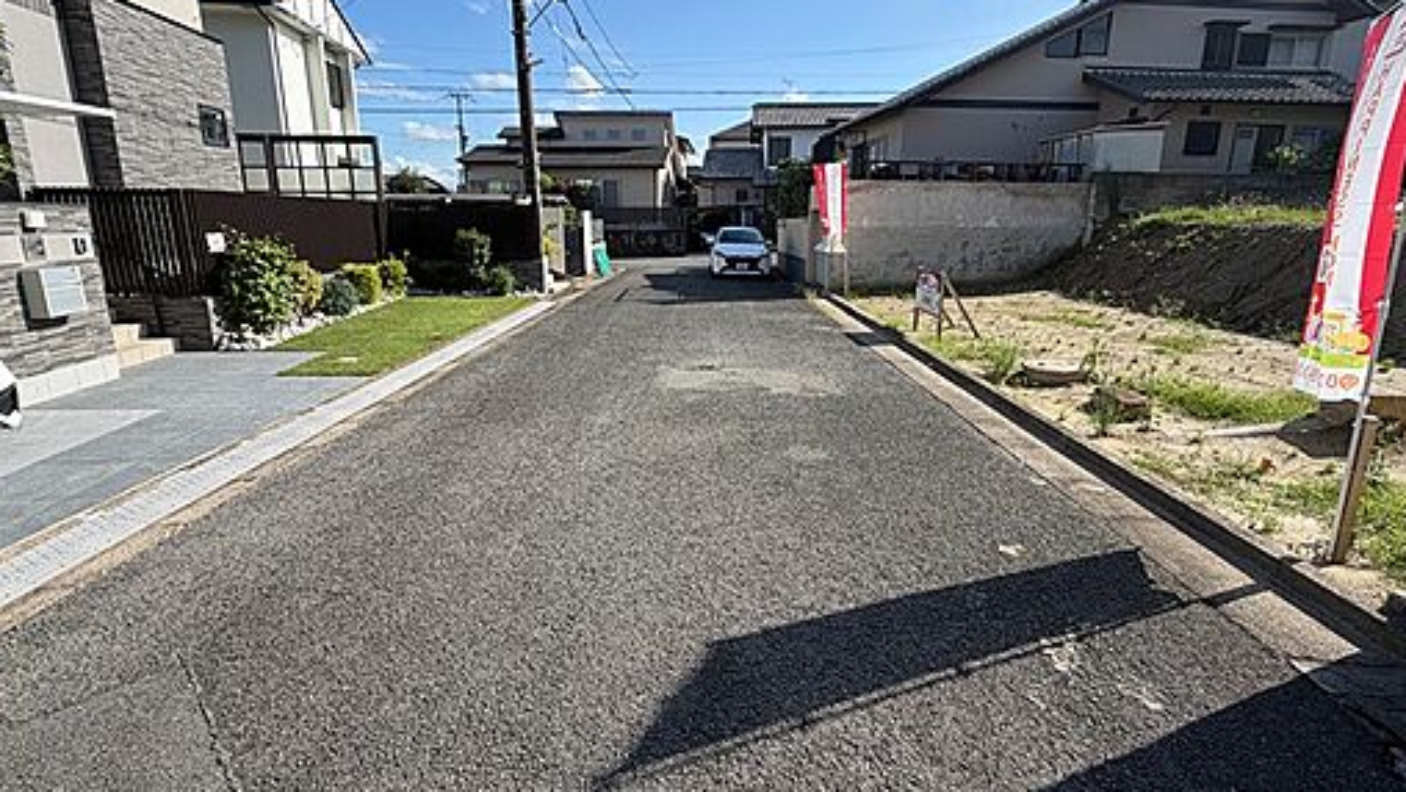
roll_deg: -1.4
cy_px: 374
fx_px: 671
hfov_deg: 92.6
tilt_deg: -12.8
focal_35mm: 18
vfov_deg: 61.0
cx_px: 709
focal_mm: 2.22
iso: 25
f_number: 2.2
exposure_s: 1/770
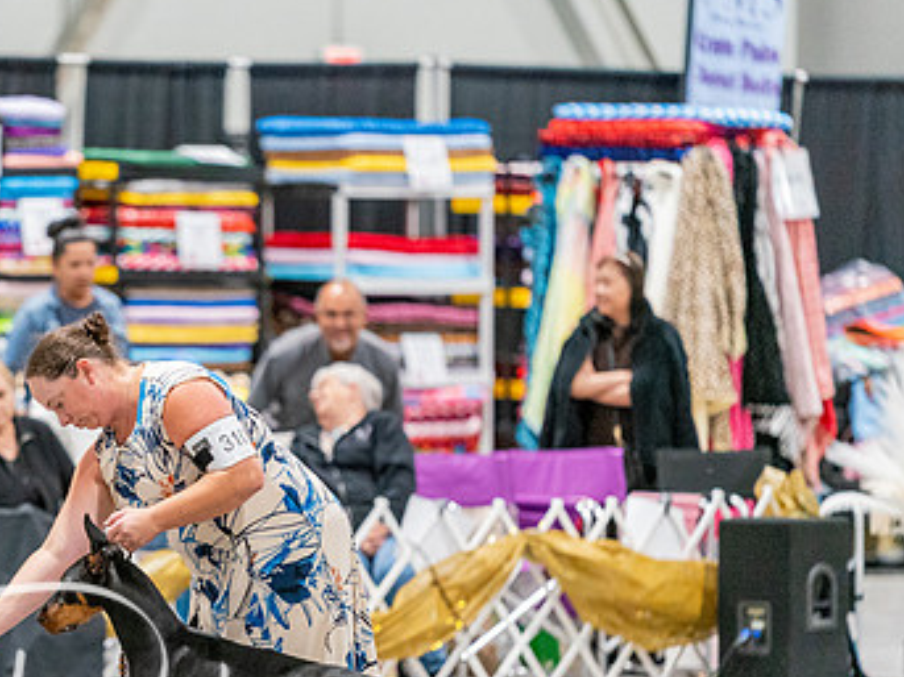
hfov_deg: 6.1
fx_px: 8484
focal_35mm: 325
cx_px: 198
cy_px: 491
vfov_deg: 4.6
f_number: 2.8
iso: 6400
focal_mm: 200
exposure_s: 1/250
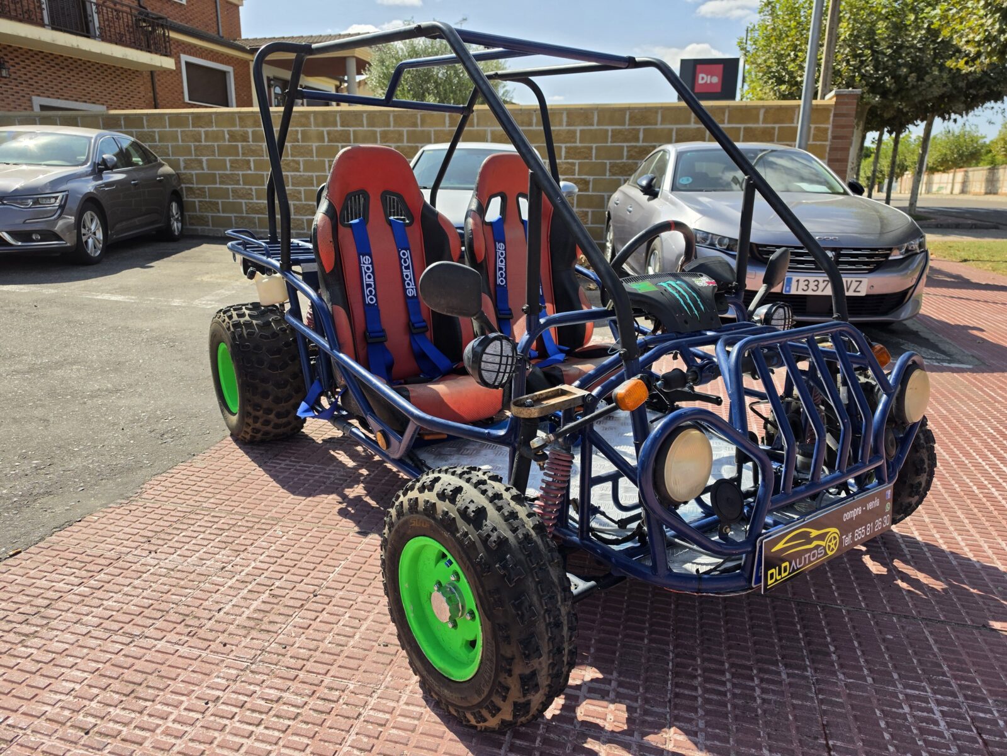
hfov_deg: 73.9
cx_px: 504
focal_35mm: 23
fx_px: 669
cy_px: 378
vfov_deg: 58.9
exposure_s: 1/5605
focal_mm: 6.5
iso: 64
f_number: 1.4
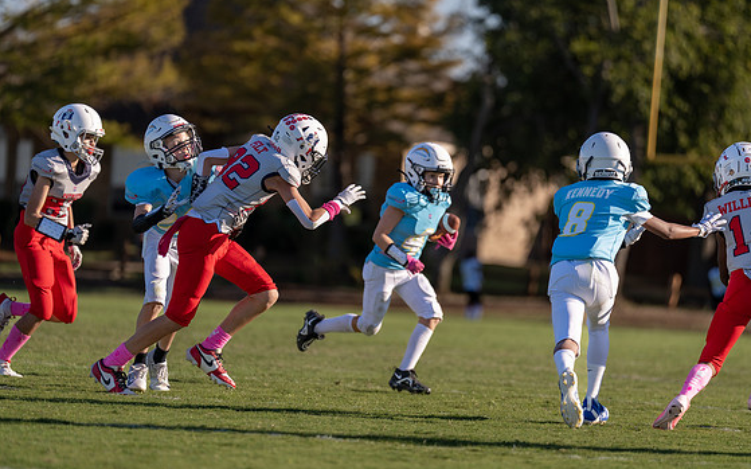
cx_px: 403
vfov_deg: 4.8
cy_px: 230
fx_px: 5627
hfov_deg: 7.6
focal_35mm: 275
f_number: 2.8
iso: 100
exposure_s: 1/1600
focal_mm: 200
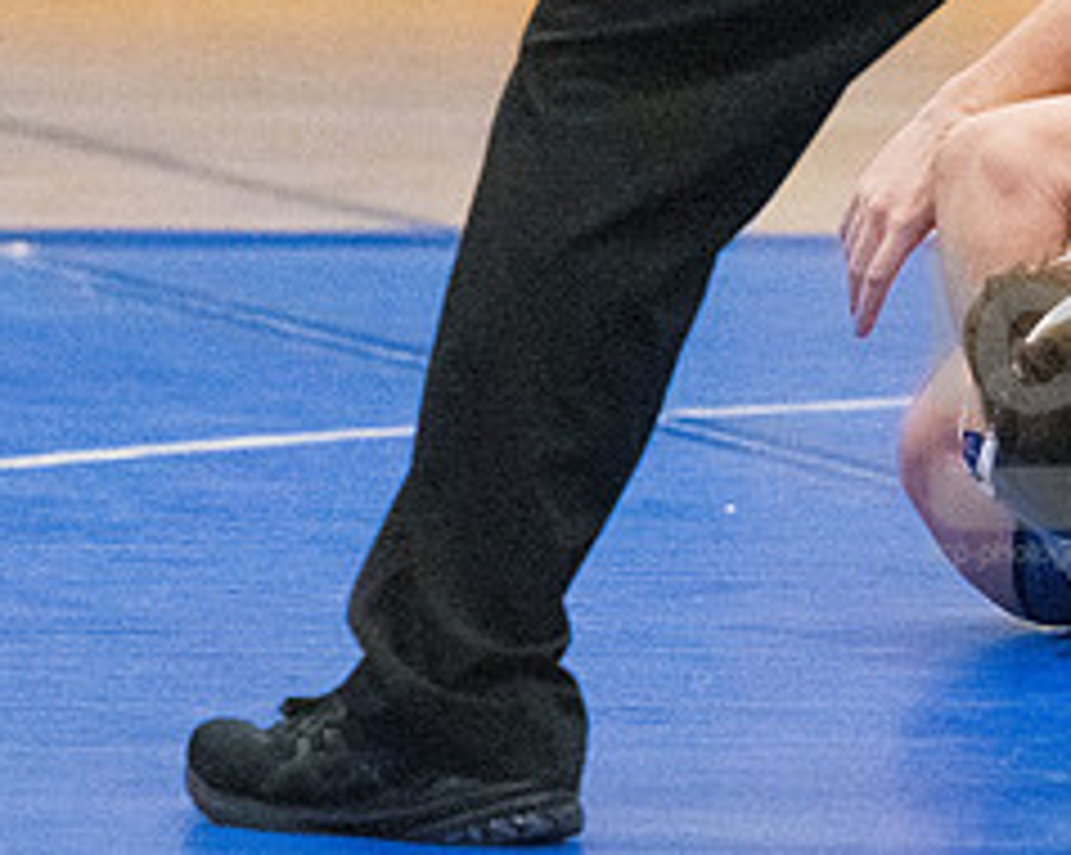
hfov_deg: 3.1
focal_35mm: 633
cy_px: 410
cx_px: 1066
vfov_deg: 2.4
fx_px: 20048
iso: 10000
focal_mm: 185
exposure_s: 1/1600
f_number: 4.5
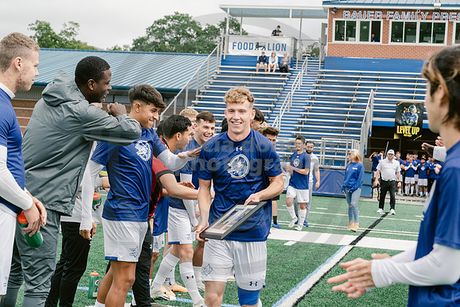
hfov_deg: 32.4
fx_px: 792
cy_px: 154
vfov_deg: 21.9
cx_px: 230
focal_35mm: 62
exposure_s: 1/500
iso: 400
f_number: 5.6
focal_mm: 62
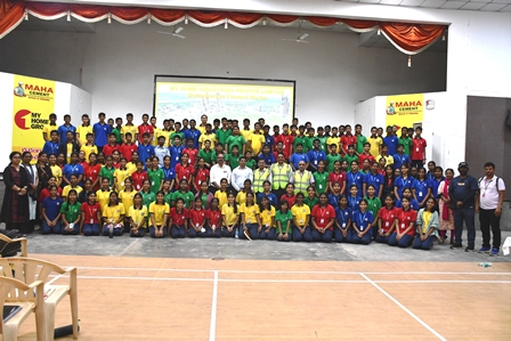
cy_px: 170
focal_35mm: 30
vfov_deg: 43.6
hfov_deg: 61.9
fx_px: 426
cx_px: 256
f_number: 4.5
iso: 1600
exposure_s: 1/80
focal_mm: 20
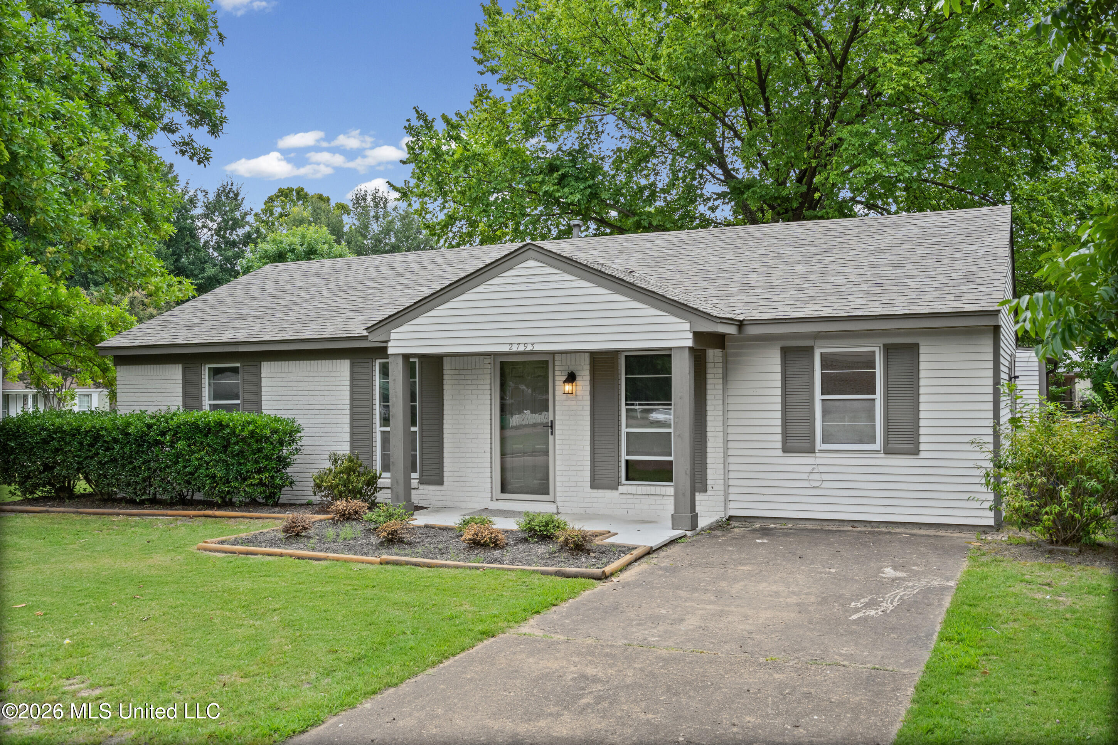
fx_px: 1056
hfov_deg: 55.8
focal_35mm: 34
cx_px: 559
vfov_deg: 38.9
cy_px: 372
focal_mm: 34
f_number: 9.5
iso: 1000
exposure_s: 1/250
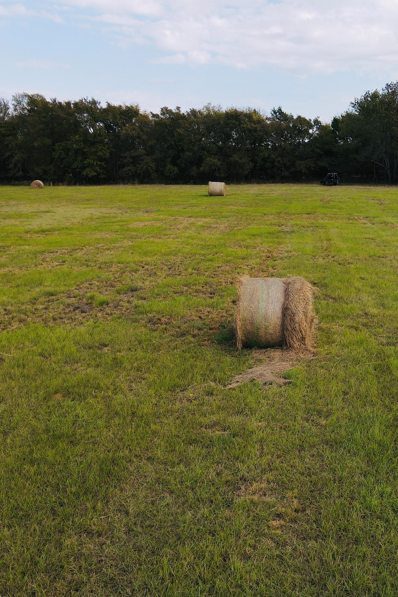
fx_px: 564
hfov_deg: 37.3
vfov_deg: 55.8
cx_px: 325
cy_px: 297
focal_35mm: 34
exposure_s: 1/400
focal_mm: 4.5
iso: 100
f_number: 2.8
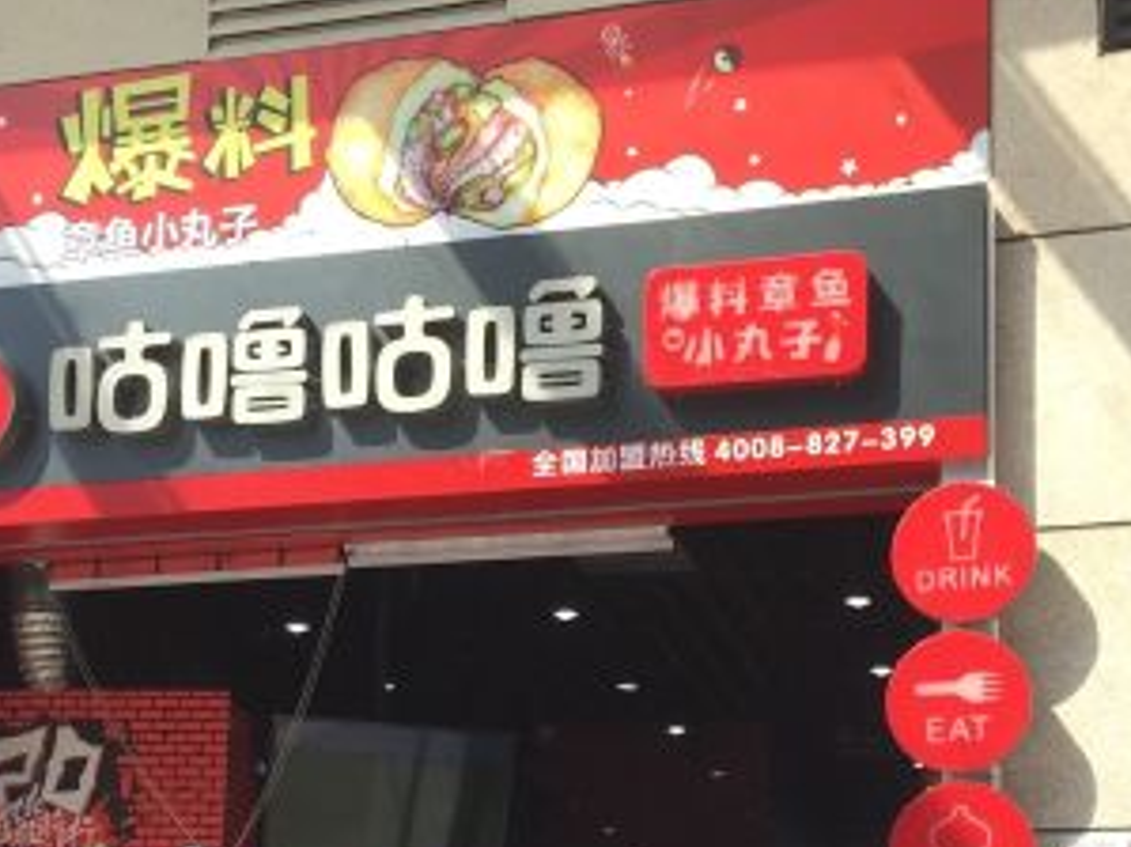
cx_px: 496
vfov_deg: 20.8
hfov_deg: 28.5
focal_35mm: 68
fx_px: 2221
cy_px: 868
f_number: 2.2
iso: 32
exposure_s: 1/719
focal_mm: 4.15
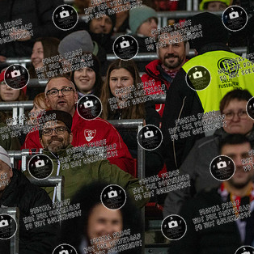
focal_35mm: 523
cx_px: 58
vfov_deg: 3.4
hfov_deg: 3.4
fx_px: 4342
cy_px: 101
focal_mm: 300
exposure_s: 1/1250
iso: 2500
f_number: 3.2
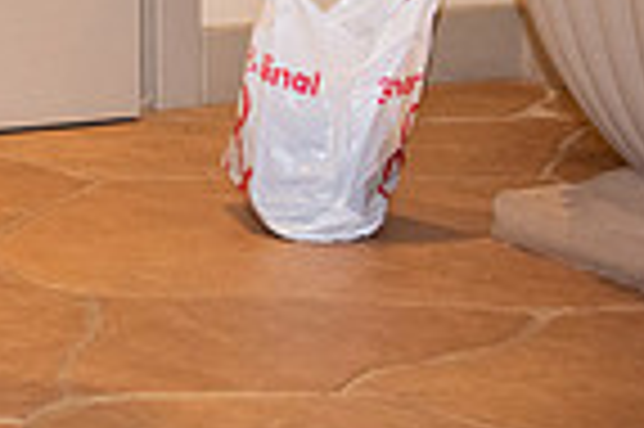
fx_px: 3484
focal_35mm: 195
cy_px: -300
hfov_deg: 9.9
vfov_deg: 6.9
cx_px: -617
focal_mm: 48
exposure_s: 1/125
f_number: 3.5
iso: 1600
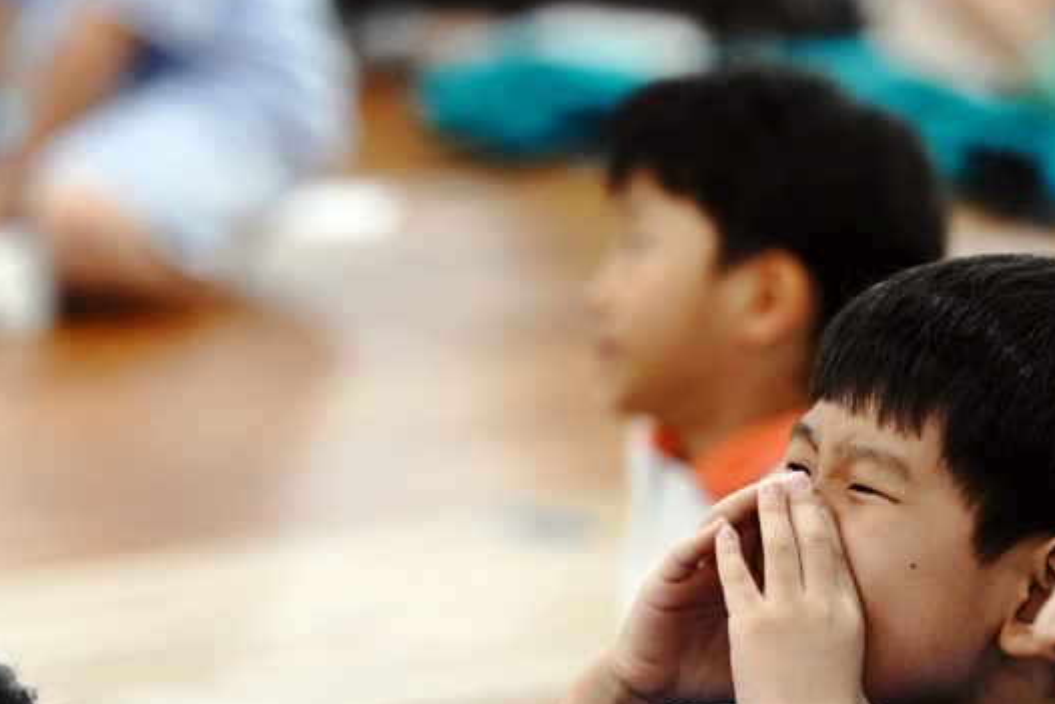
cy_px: 530
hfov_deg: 6.0
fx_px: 10025
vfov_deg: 4.0
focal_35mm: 342
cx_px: 668
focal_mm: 200
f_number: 4.5
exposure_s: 1/160
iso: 2000
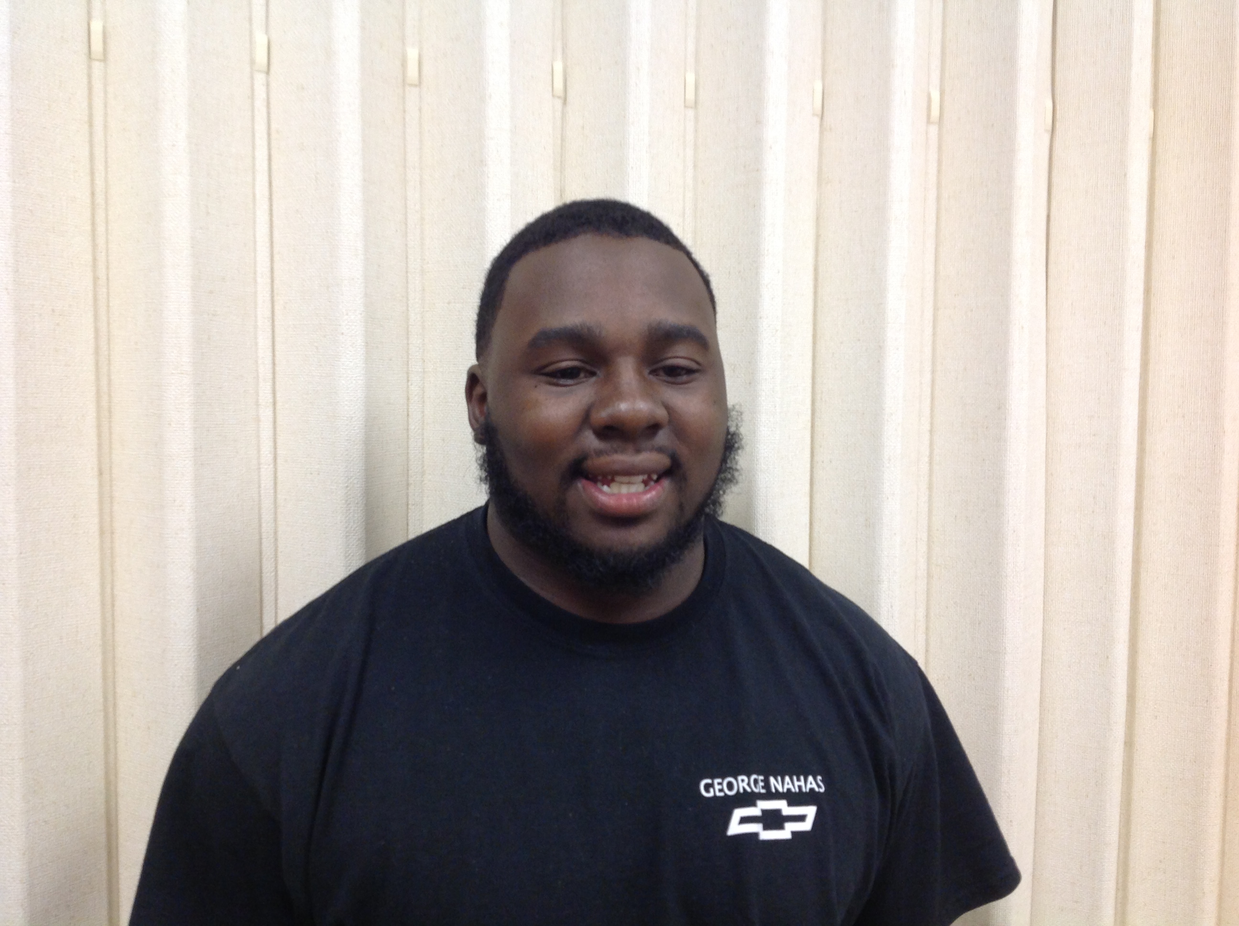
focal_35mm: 35
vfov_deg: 40.6
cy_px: 463
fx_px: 1251
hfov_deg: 52.7
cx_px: 620
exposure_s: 1/15
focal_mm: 4.28
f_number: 2.4
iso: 100
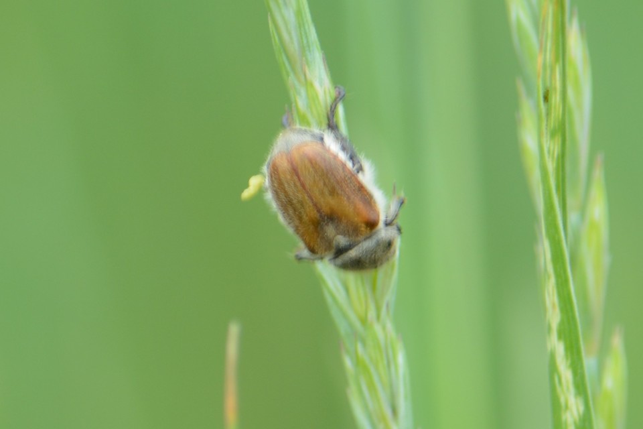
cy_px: 214
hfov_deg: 4.6
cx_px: 322
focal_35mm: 450
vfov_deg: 3.1
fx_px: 8037
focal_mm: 300
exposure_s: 1/125
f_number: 8
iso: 200
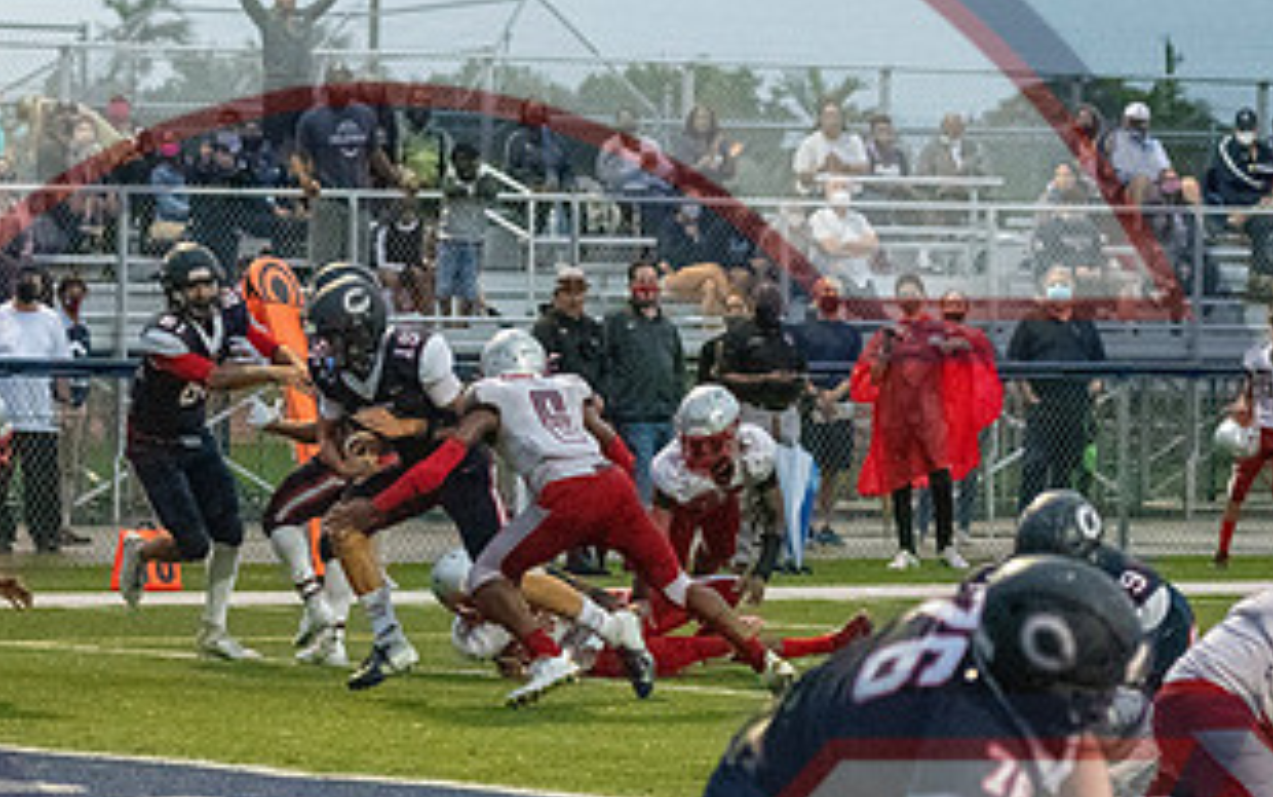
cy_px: 528
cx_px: 361
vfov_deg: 5.4
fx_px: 8434
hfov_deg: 8.6
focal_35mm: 243
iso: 14400
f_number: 2.8
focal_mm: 85
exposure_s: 1/2500
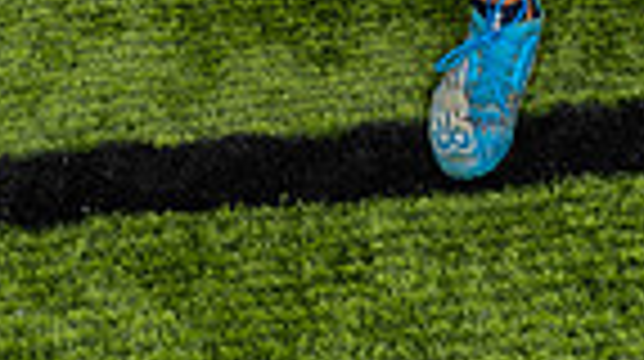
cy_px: -562
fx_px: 2081
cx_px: 396
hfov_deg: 17.6
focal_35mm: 122
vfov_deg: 8.8
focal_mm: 37
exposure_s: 1/250
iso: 250
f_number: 7.1
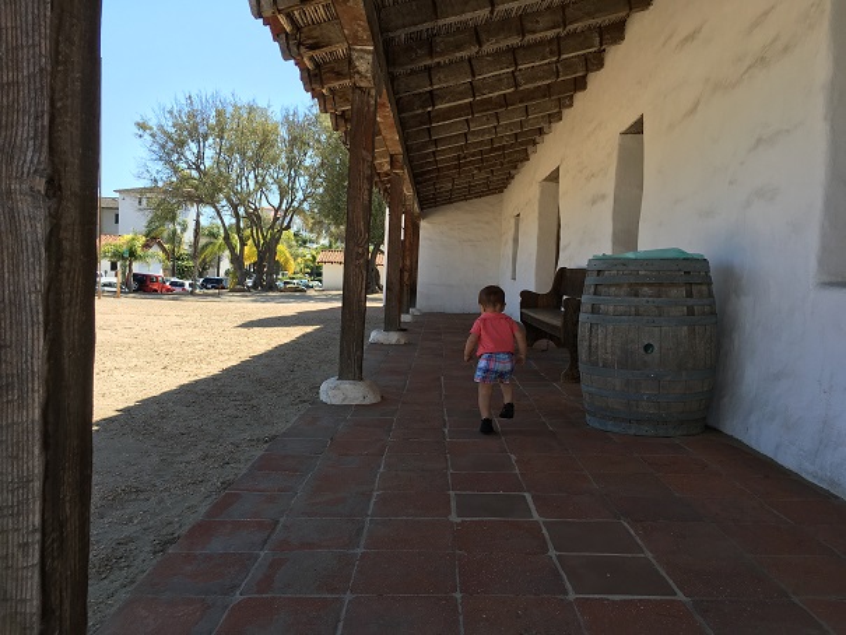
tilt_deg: -5.8
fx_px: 709
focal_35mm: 29
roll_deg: -2.7
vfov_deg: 48.2
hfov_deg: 61.6
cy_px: 318
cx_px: 423
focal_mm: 4.15
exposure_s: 1/605
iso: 25
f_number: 2.2
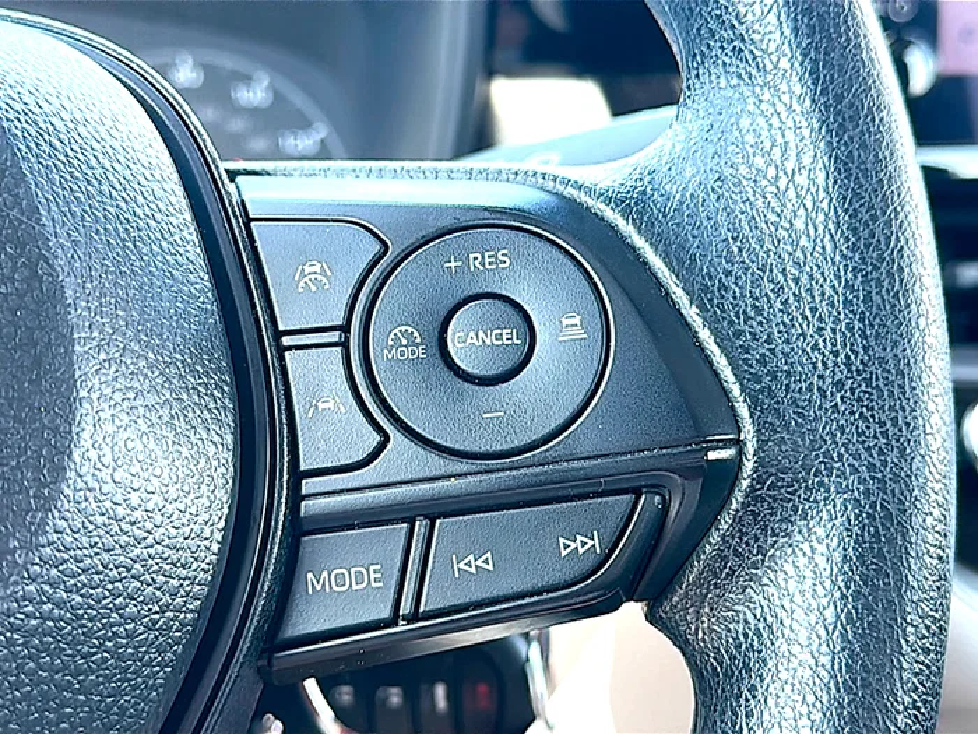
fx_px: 1300
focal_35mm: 46
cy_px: 367
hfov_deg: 41.2
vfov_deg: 31.5
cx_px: 489
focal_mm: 6.86
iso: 80
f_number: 1.78
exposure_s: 1/83
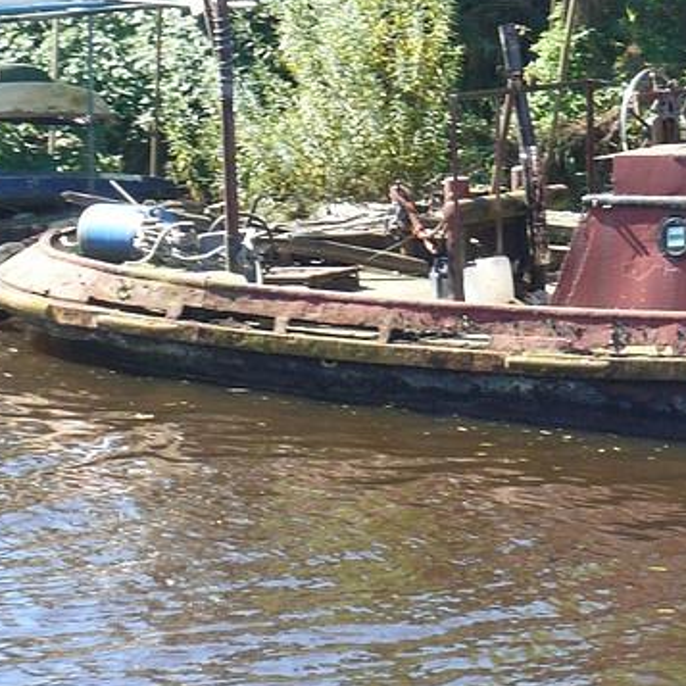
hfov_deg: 11.0
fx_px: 3520
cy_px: 171
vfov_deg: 11.1
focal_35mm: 157
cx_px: 771
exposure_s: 1/160
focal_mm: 13
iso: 100
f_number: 4
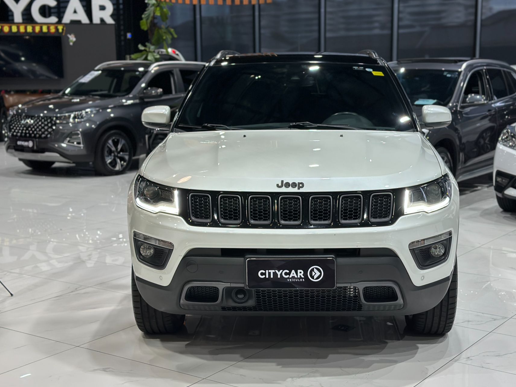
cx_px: 285
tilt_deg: -8.9
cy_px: 200
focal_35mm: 54
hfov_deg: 35.5
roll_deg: +0.0
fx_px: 805
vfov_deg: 27.0
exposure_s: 1/120
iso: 125
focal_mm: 6.86
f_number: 1.78
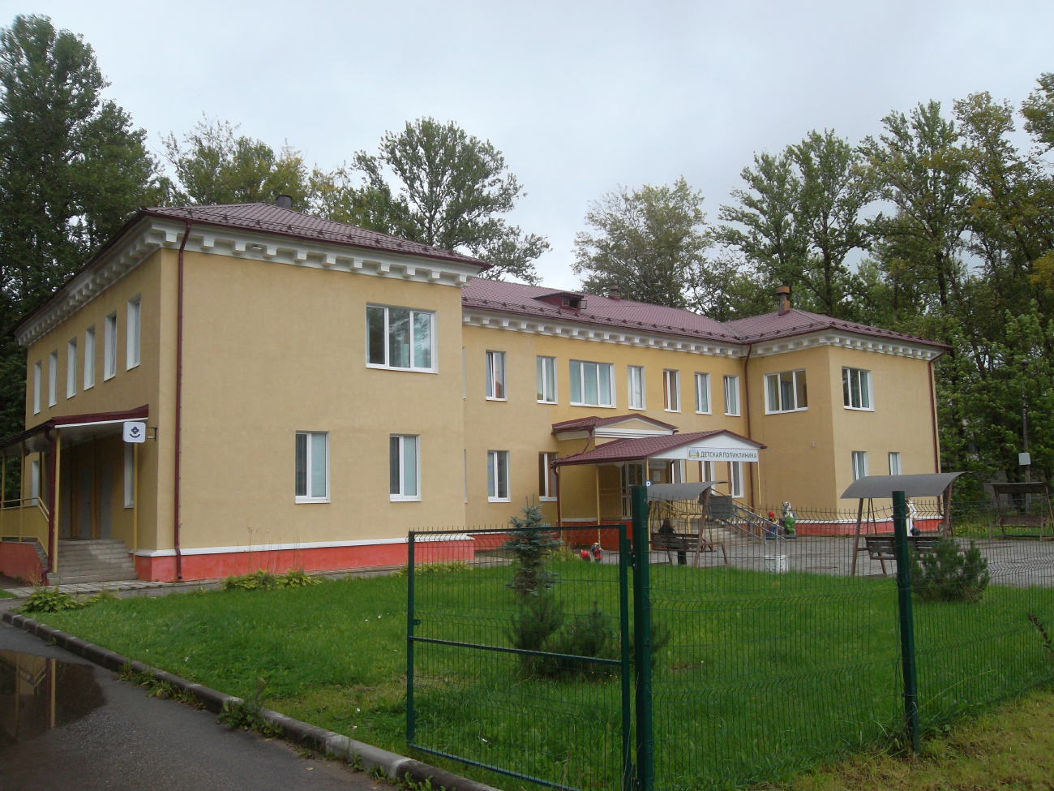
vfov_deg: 44.2
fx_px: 974
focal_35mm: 32
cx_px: 527
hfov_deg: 56.8
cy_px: 396
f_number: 3.7
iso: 80
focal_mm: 5.7
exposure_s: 1/180
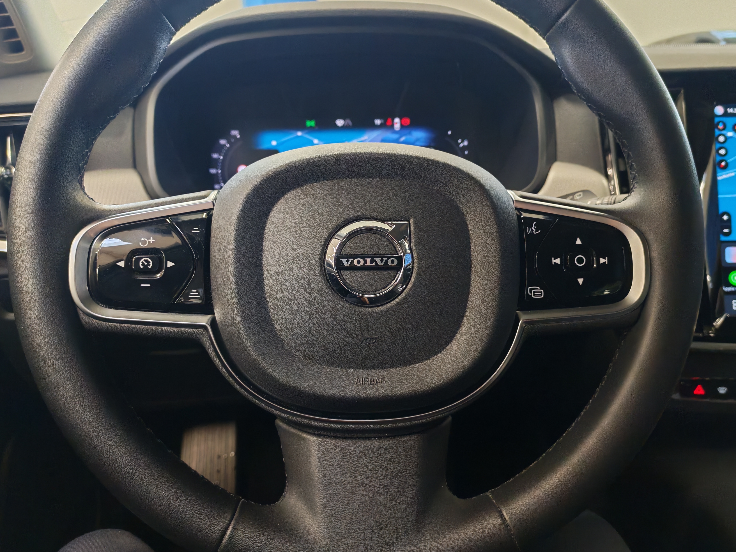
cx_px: 368
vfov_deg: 46.8
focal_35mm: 30
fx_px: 638
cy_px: 276
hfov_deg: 60.0
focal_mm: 6.12
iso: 1250
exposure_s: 1/100
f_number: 1.9
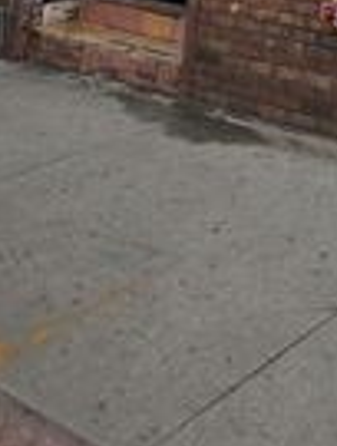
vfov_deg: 18.6
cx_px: 396
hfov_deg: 21.5
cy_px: -458
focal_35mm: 64
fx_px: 827
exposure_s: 1/1854
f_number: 2.2
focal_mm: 2.2
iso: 50
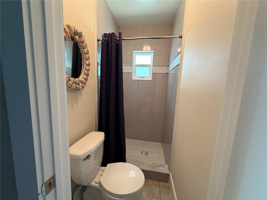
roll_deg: -2.2
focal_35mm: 14
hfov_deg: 102.1
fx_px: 108
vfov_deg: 85.7
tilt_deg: -7.7
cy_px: 100
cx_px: 134
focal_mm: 2.22
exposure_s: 1/60
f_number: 2.2
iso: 320
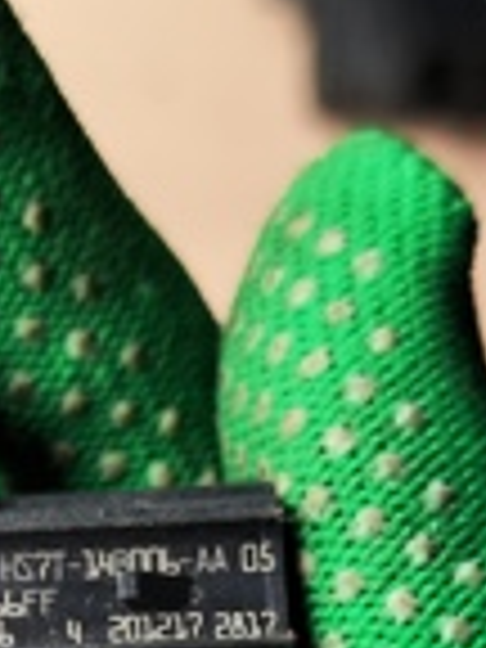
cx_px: 148
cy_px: 752
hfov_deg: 18.4
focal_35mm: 80
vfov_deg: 22.7
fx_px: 1498
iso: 50
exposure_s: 1/100
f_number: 1.8
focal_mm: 4.68
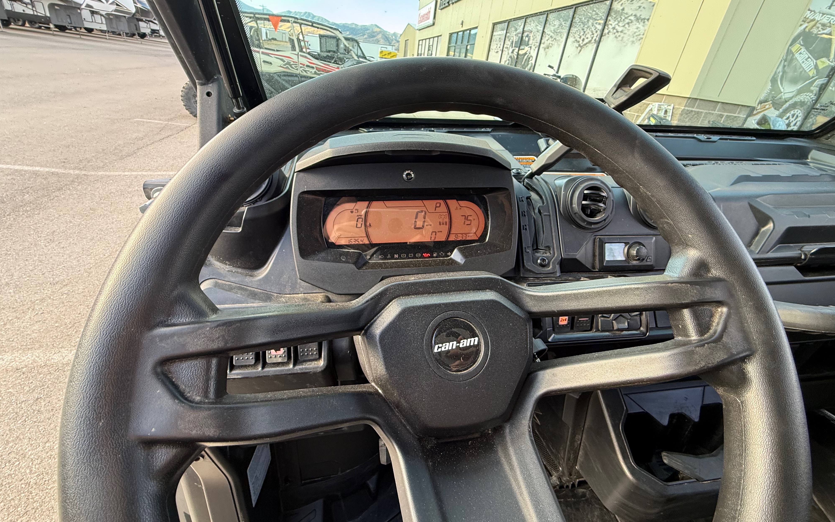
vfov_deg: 74.5
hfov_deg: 101.5
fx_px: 341
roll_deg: -8.1
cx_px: 418
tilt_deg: -25.1
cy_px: 229
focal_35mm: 15
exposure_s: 1/100
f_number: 2.2
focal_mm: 2.22
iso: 160
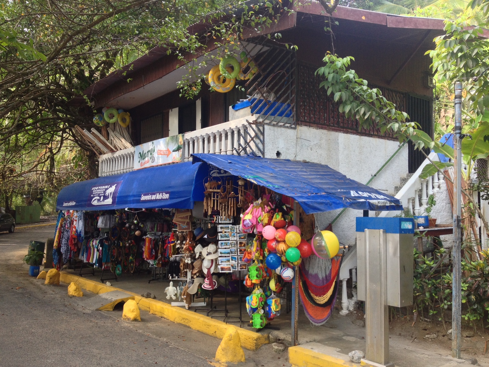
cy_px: 184
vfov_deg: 40.7
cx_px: 244
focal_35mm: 35
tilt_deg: +1.4
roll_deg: -1.3
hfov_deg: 52.6
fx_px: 494
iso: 64
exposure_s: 1/120
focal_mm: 4.28
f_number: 2.4
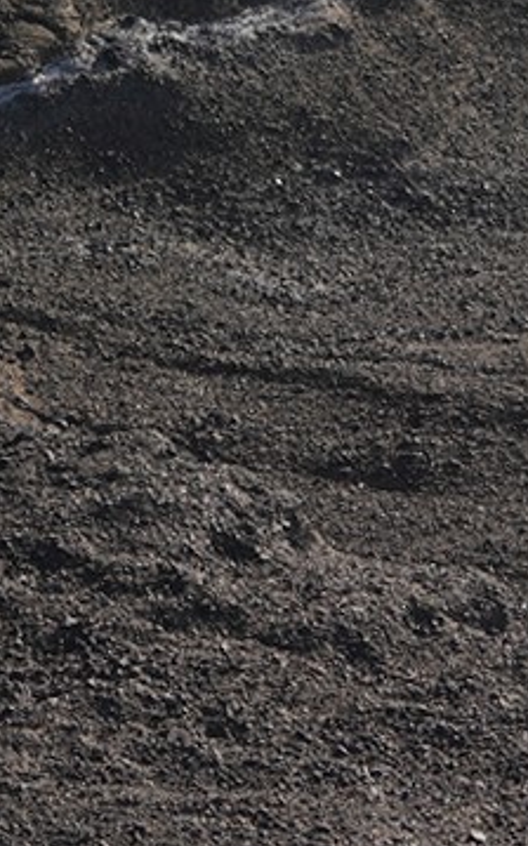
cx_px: 504
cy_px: -674
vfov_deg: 10.0
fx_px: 4587
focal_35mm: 199
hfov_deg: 6.6
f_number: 16
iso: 200
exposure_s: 1/100
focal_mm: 35
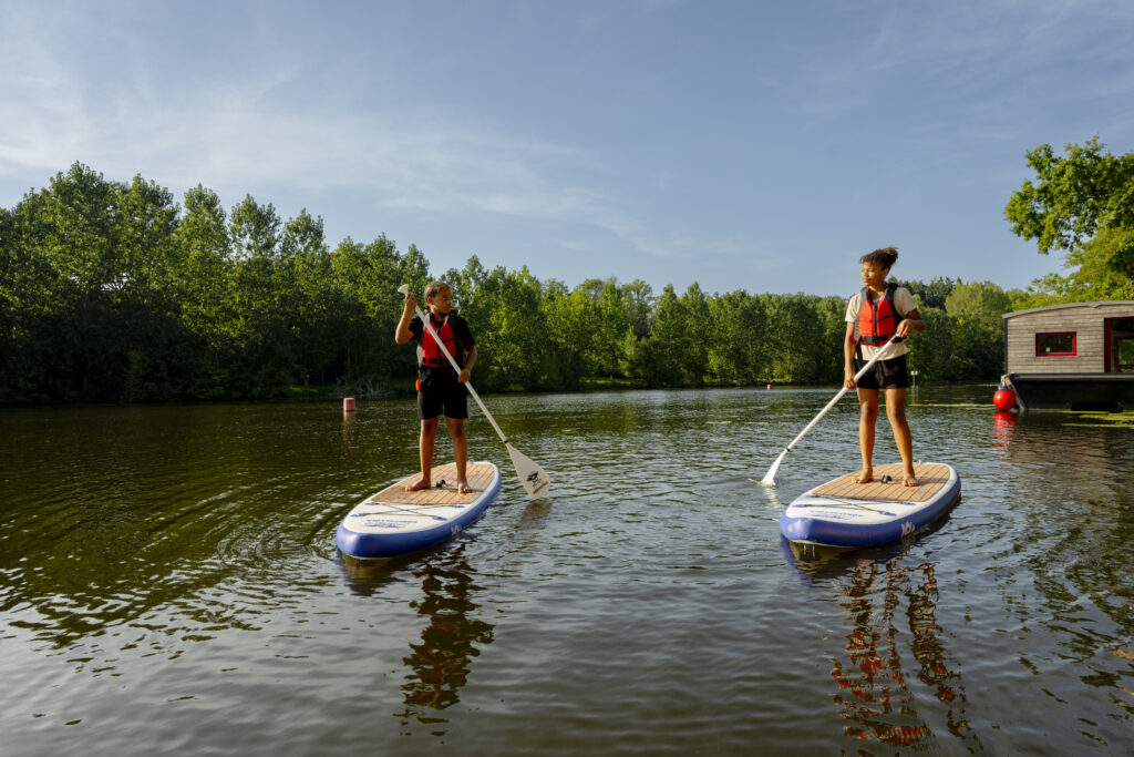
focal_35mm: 20
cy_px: 378
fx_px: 646
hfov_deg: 82.6
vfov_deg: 60.7
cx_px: 567
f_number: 8
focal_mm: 20.5
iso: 320
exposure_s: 1/1000
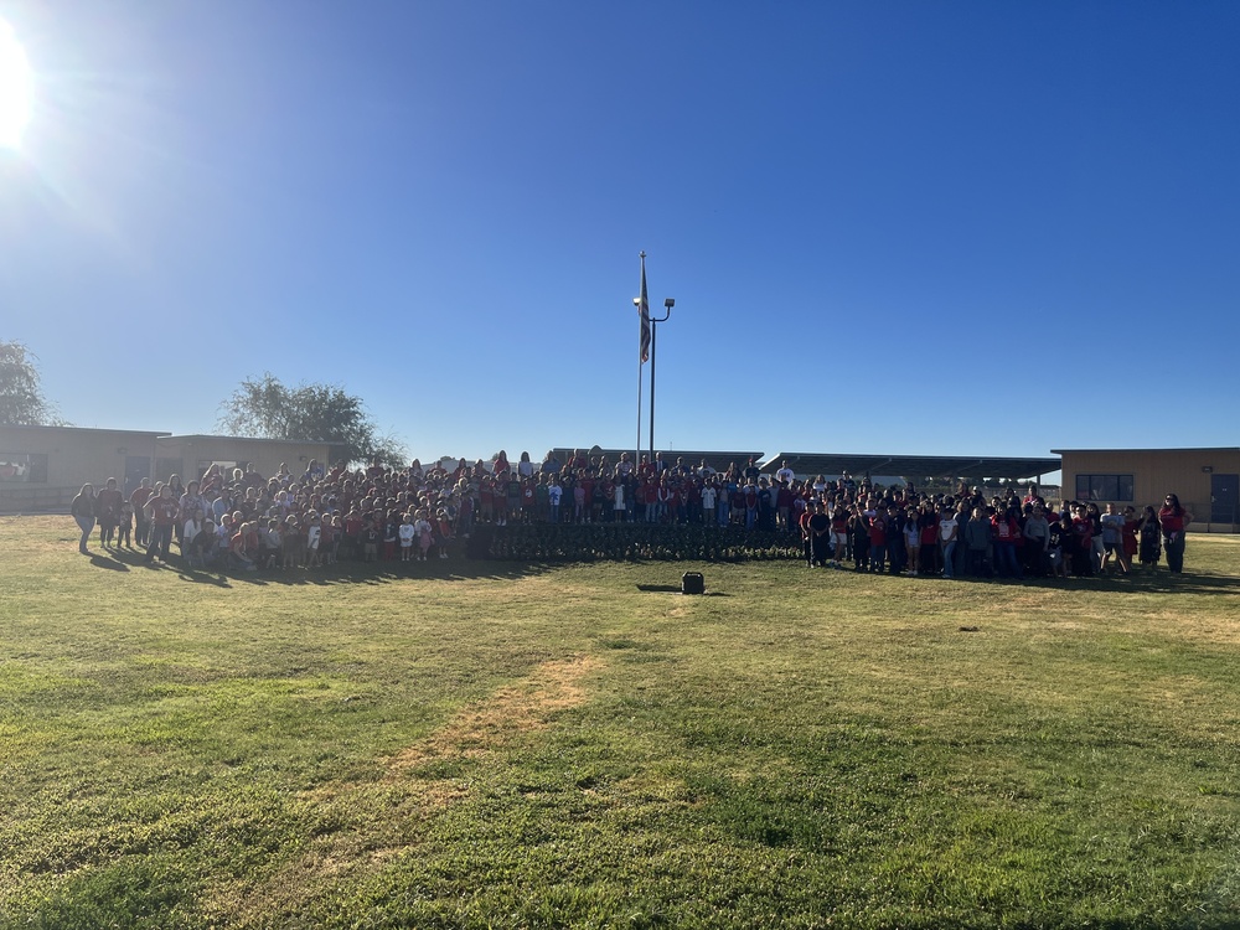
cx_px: 620
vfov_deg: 53.1
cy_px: 465
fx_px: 931
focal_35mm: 26
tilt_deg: +1.4
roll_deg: -1.1
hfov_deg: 67.3
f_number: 1.6
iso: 50
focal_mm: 5.1
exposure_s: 1/5556
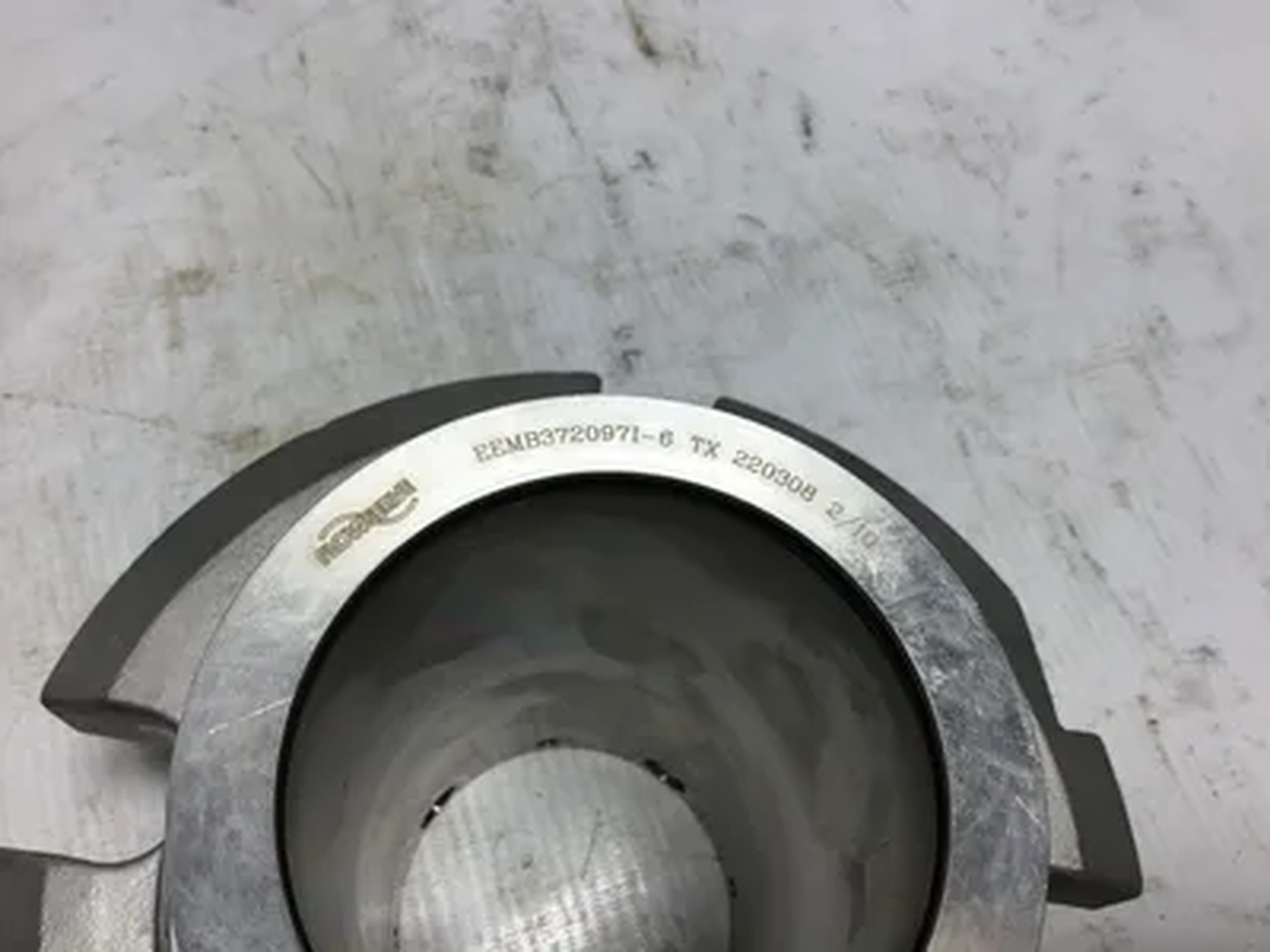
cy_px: 476
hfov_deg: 58.4
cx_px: 635
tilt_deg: -64.0
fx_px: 1137
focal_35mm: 31
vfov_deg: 45.4
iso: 25
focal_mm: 3.3
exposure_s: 1/181
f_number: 2.4
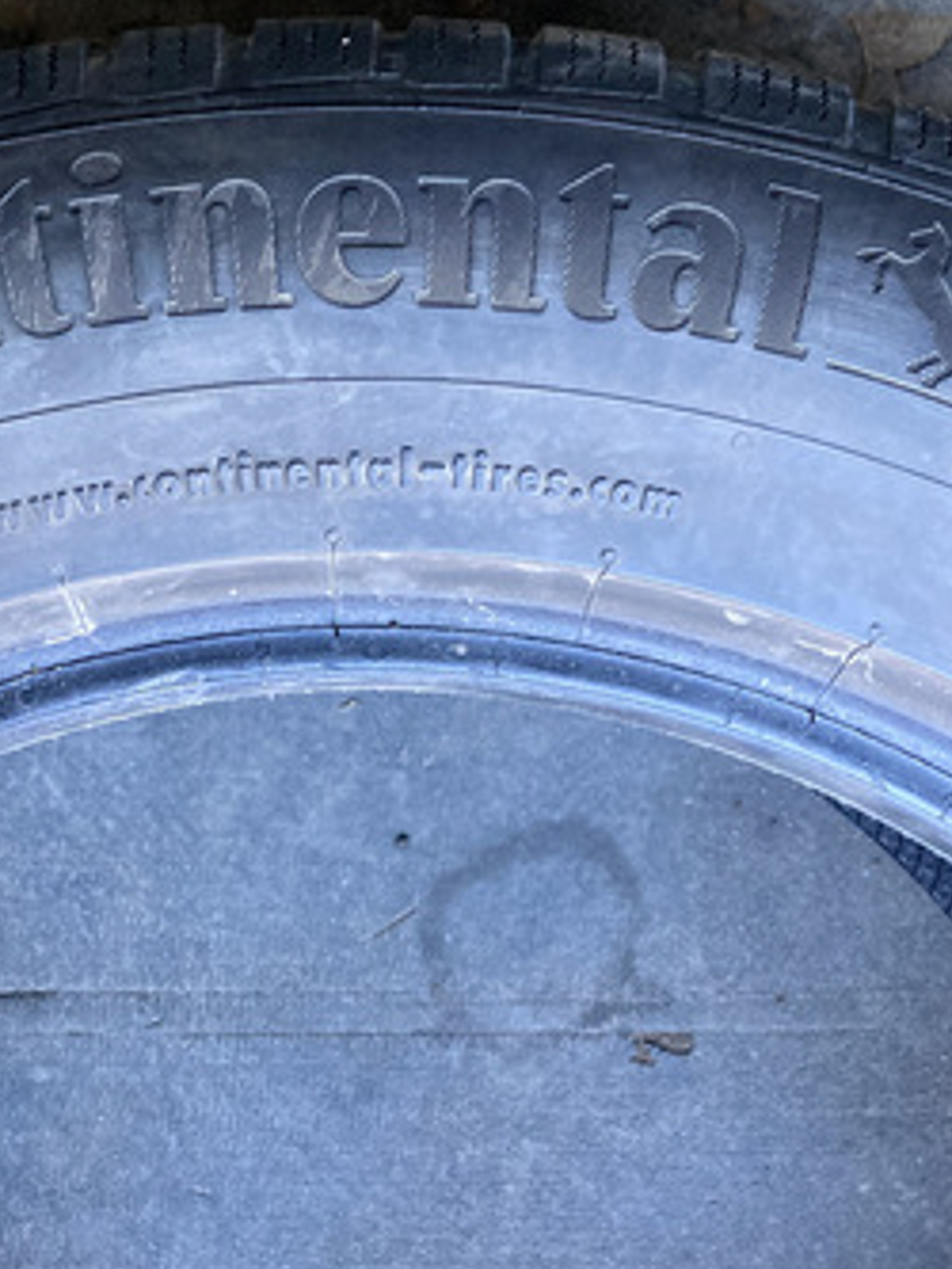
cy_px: 503
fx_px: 1539
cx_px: 329
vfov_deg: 44.5
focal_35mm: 42
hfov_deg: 34.1
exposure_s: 1/60
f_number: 1.8
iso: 320
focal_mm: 3.99
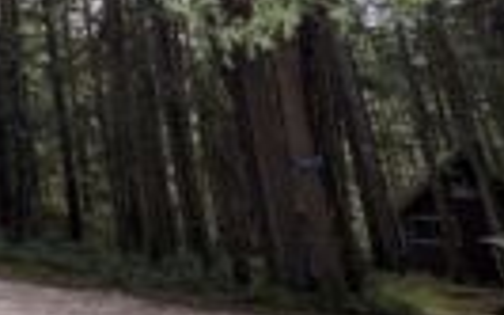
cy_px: -123
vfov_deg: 22.0
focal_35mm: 51
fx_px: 700
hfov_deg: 31.3
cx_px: -140
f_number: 2.2
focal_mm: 2.35
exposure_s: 1/368
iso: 61
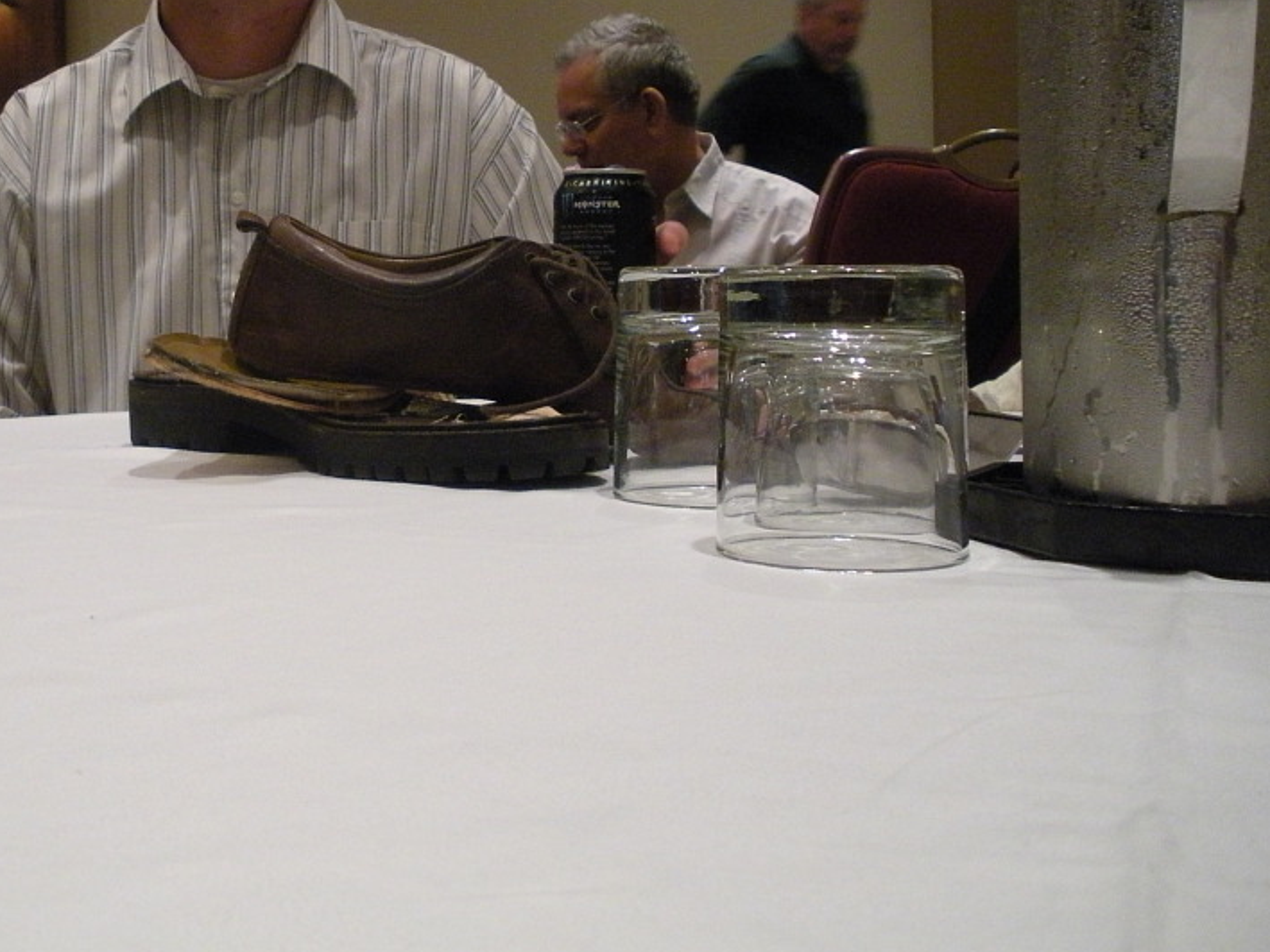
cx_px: 394
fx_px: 1908
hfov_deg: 36.3
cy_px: 277
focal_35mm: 52
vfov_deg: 27.8
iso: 400
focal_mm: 6.3
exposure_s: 1/25.6
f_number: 3.5
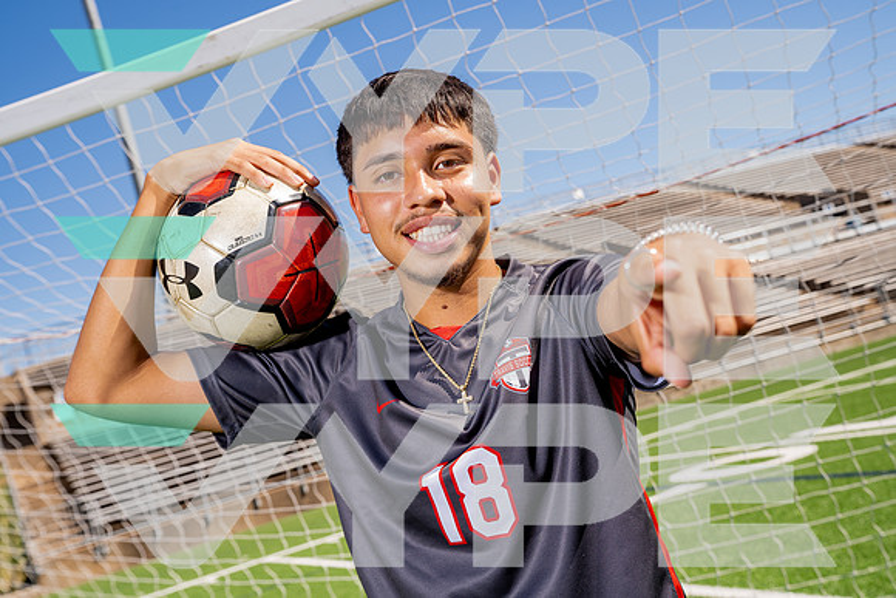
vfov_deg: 29.3
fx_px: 1145
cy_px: 299
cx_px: 448
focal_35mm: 46
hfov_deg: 42.7
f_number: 7.1
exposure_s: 1/250
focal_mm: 46
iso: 100
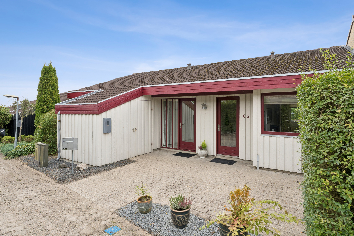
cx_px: 177
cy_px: 118
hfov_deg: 84.0
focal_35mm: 20
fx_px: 197
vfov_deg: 61.9
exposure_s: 1/160
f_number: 10
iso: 320
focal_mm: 20
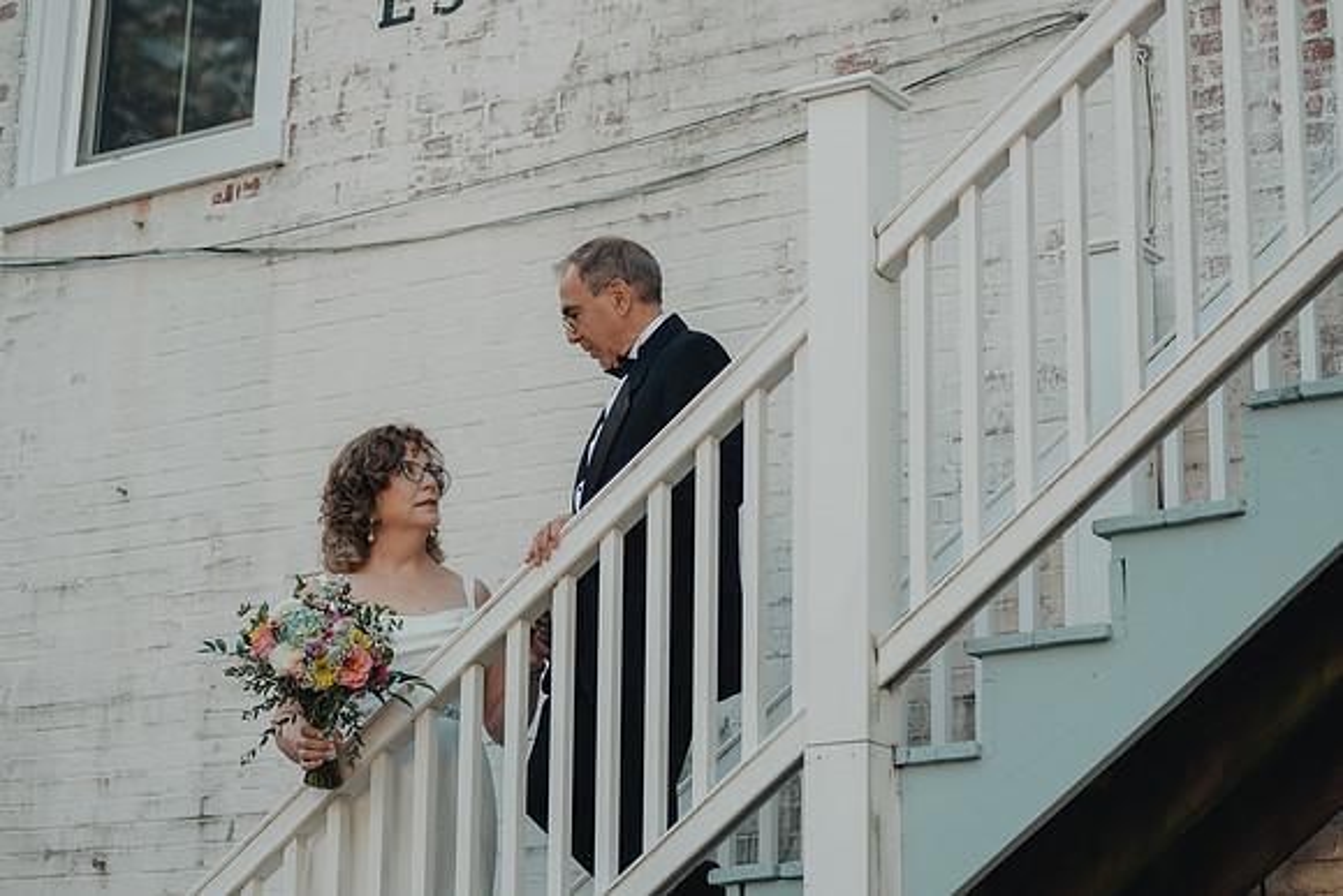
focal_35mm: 83
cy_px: 448
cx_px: 672
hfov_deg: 24.4
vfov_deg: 16.4
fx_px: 3103
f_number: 3.5
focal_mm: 80
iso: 125
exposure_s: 1/400
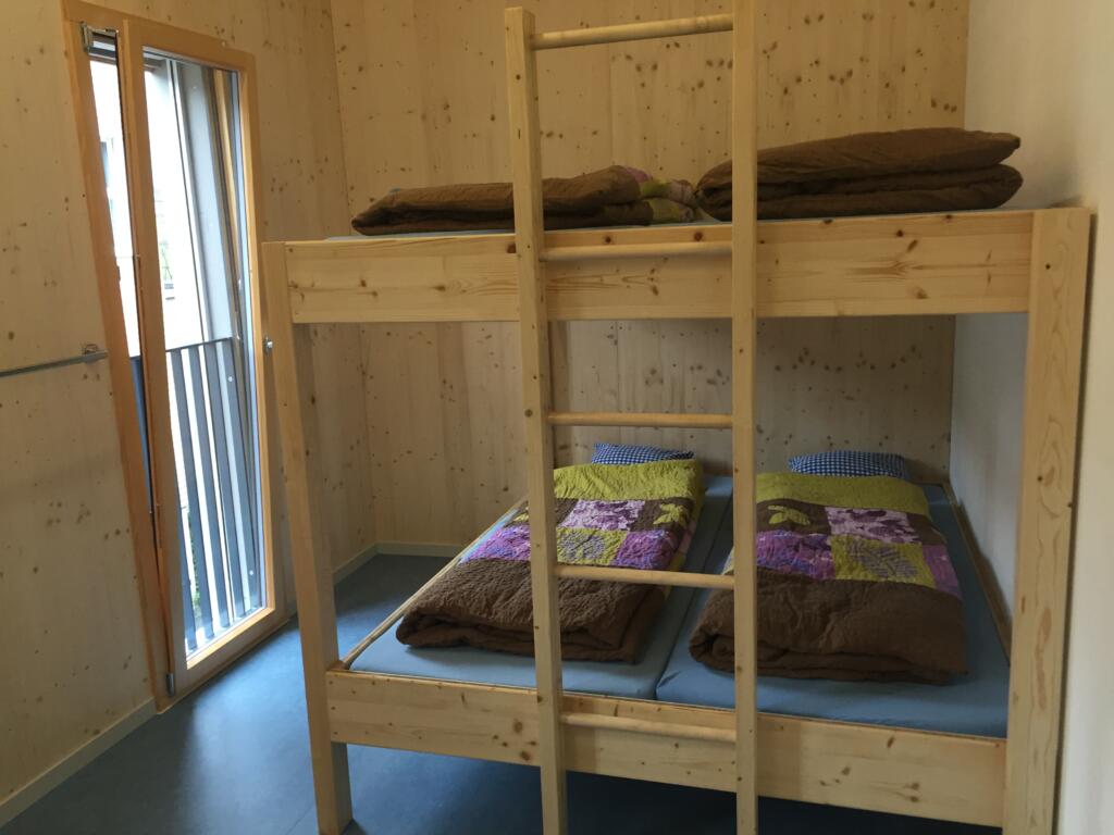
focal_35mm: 29
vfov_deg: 48.2
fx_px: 933
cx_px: 557
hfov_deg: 61.7
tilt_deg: -11.1
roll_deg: +2.5
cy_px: 418
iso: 64
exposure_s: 1/33
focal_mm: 4.15
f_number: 2.2
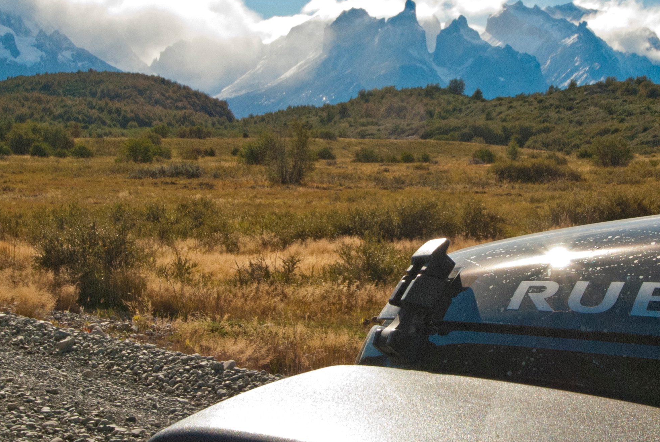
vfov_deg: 19.1
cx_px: 432
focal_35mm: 71
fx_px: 1303
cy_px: 120
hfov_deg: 28.3
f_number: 20
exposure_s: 1/200
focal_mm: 24
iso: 400
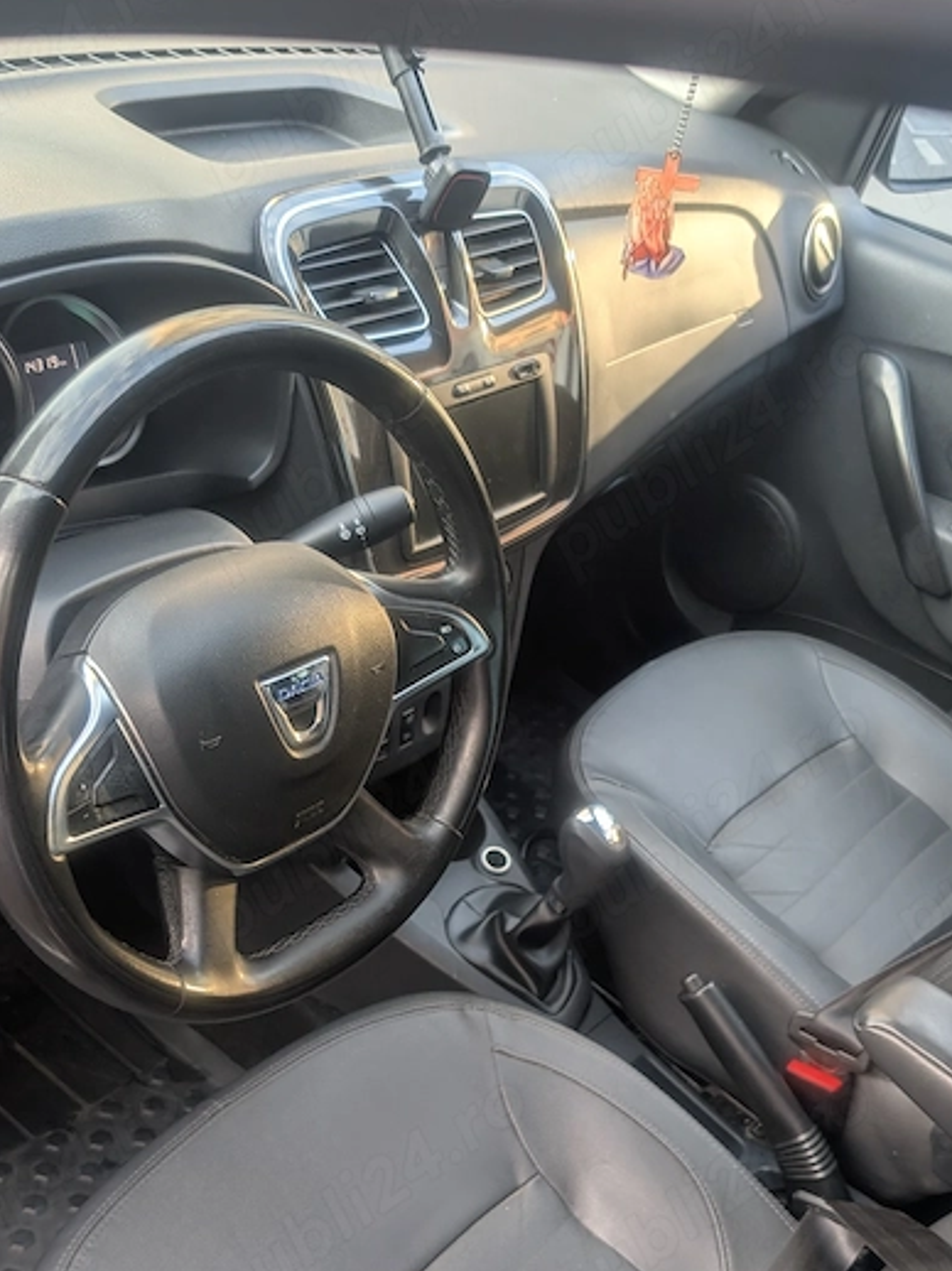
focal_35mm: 37
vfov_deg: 48.8
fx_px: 1358
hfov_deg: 38.6
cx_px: 537
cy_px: 902
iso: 22
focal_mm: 6.9
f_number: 1.68
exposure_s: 1/23.8
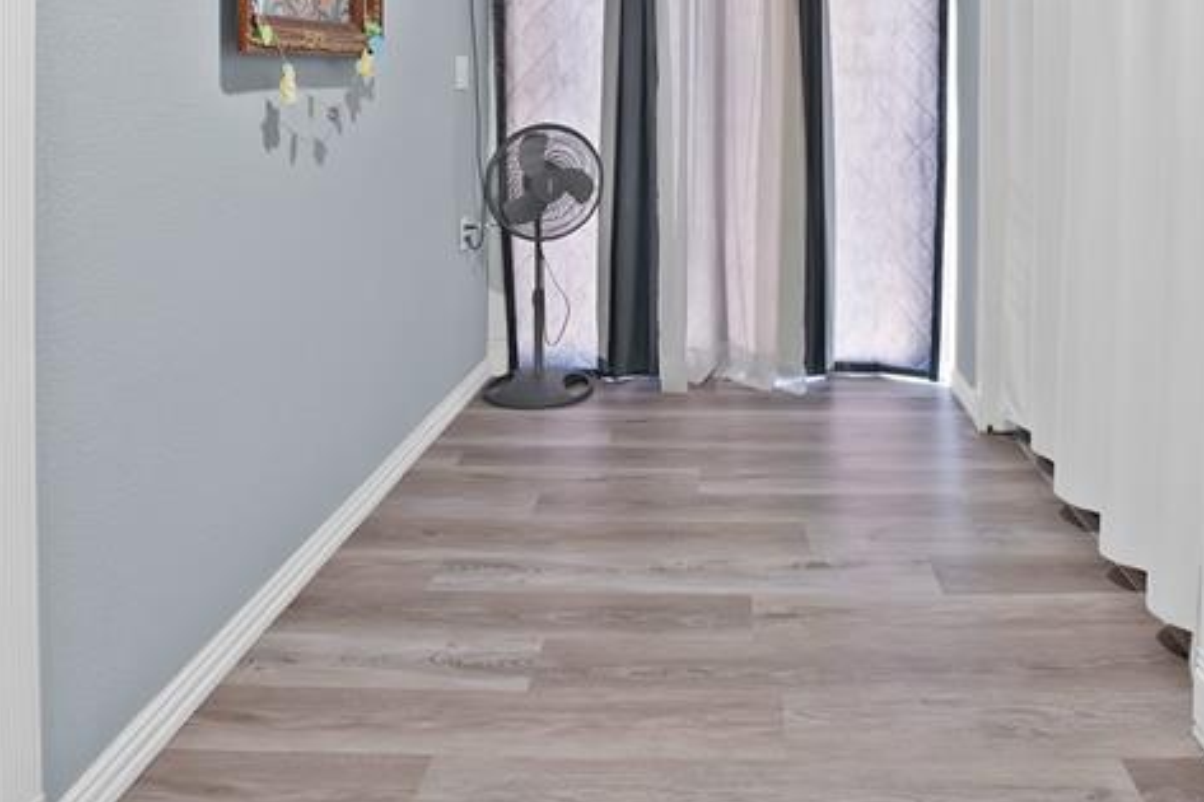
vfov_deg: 45.2
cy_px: 90
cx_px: 728
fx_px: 869
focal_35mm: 26
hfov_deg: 68.7
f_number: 9
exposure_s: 1.3
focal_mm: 12
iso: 640
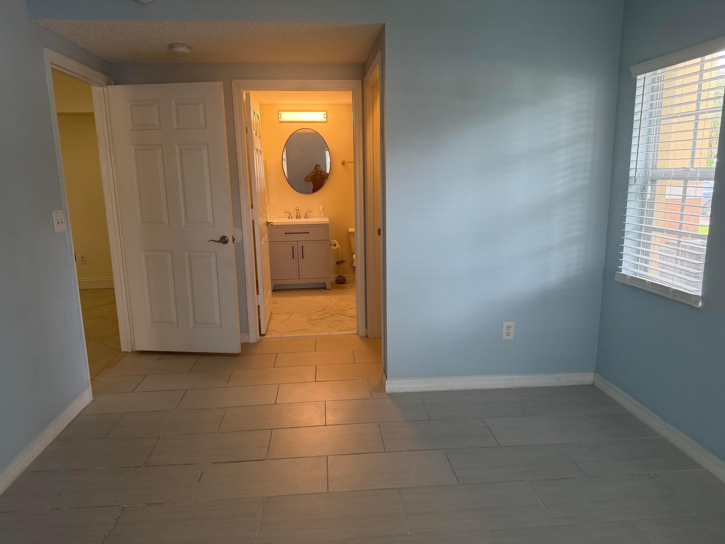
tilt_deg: -11.5
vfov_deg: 56.8
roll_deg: +1.2
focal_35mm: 24
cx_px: 362
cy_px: 272
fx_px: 503
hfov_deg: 71.6
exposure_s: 1/123
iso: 160
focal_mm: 6.76
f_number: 1.78
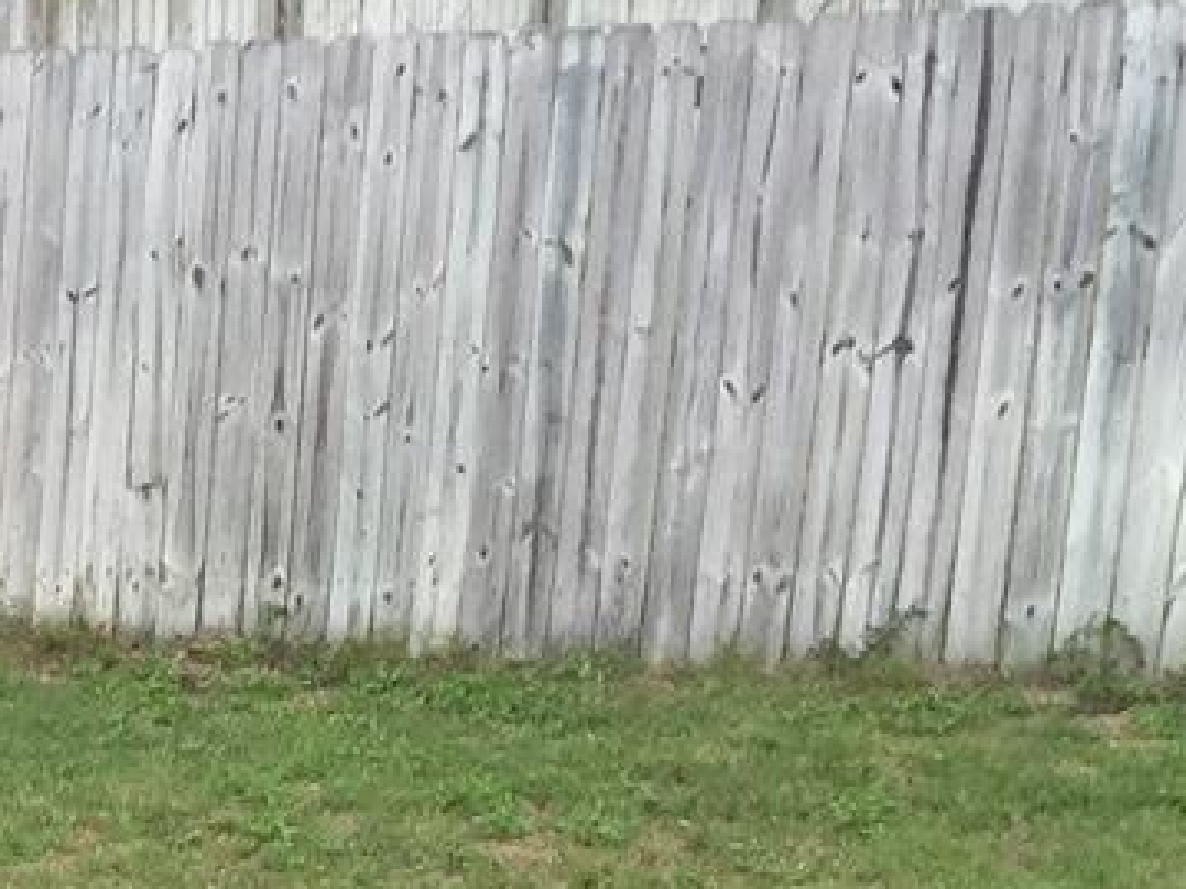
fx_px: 4521
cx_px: -753
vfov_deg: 10.4
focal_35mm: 132
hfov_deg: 13.8
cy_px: 1728
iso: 50
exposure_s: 1/120
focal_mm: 4.15
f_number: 2.2
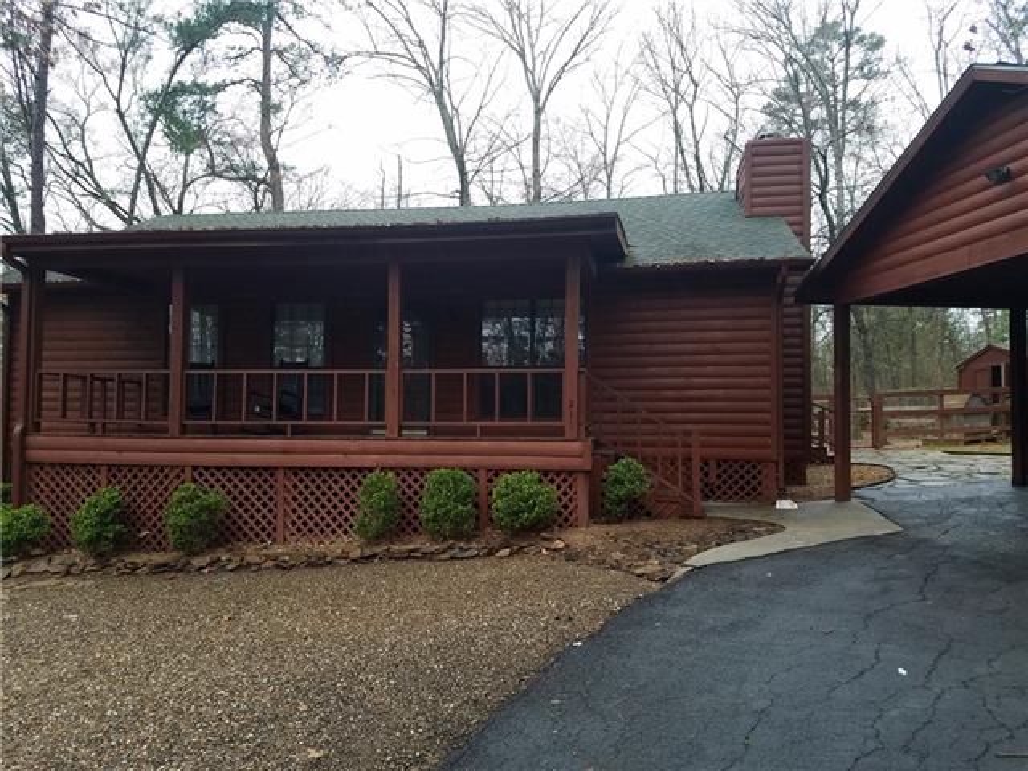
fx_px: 772
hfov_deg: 67.3
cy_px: 386
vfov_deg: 53.1
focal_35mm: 26
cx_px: 514
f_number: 1.7
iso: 80
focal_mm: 4.2
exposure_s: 1/50
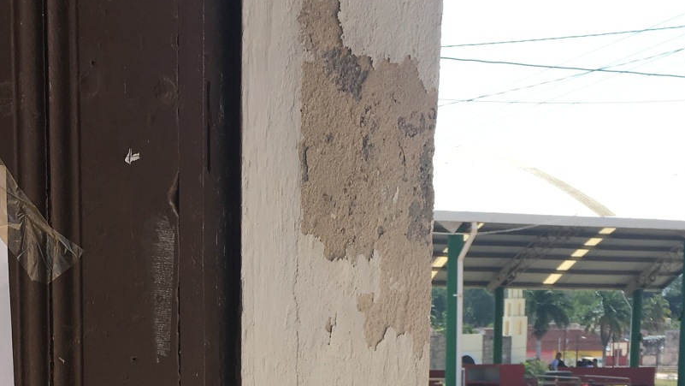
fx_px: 1254
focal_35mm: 69
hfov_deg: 30.2
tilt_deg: -5.9
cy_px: 523
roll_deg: +0.7
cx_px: 201
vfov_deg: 16.4
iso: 25
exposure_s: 1/746
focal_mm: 4.15
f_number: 2.2
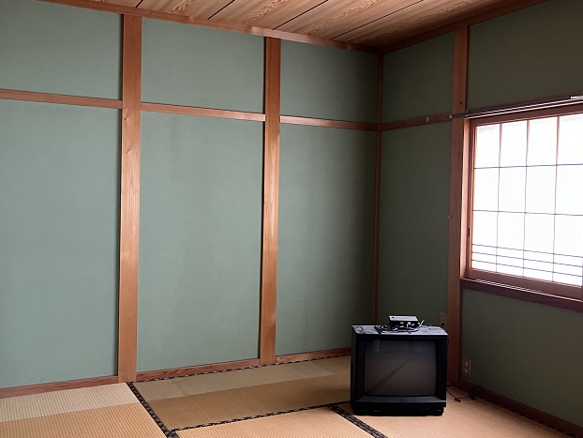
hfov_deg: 51.2
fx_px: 607
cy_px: 197
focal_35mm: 36
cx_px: 323
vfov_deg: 39.6
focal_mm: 3.99
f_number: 1.8
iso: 400
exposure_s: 1/32
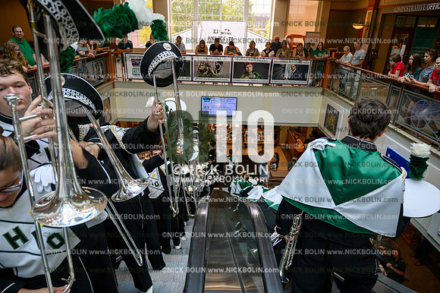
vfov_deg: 53.1
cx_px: 220
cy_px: 146
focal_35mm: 24
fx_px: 293
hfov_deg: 73.8
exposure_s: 1/800
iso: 800
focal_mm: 24
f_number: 4
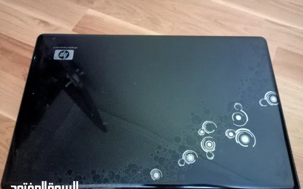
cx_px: 150
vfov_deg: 41.7
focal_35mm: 30
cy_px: 112
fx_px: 248
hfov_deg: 62.9
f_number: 2.2
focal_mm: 3.65
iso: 3365
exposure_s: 1/14.3
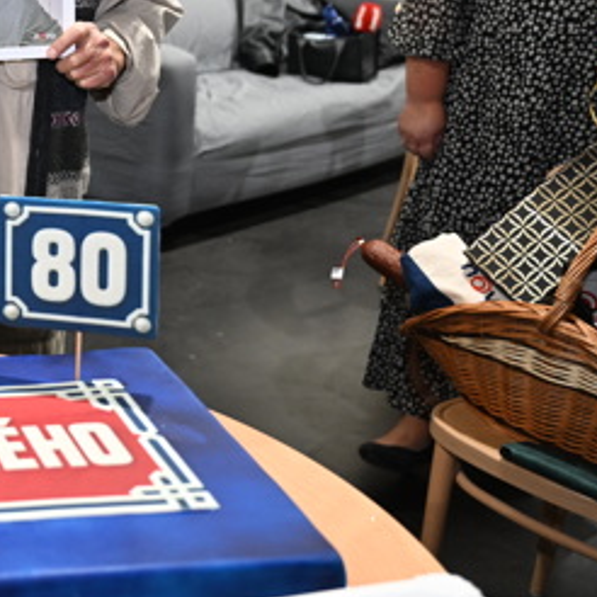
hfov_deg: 22.2
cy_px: 129
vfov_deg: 24.6
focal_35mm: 69
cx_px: -199
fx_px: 1346
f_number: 2.8
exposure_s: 1/200
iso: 2000
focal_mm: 29
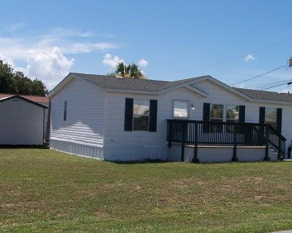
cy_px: 128
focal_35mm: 53
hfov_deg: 35.3
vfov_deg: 28.6
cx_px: 173
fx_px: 458
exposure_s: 1/500
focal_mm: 6.3
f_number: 5.6
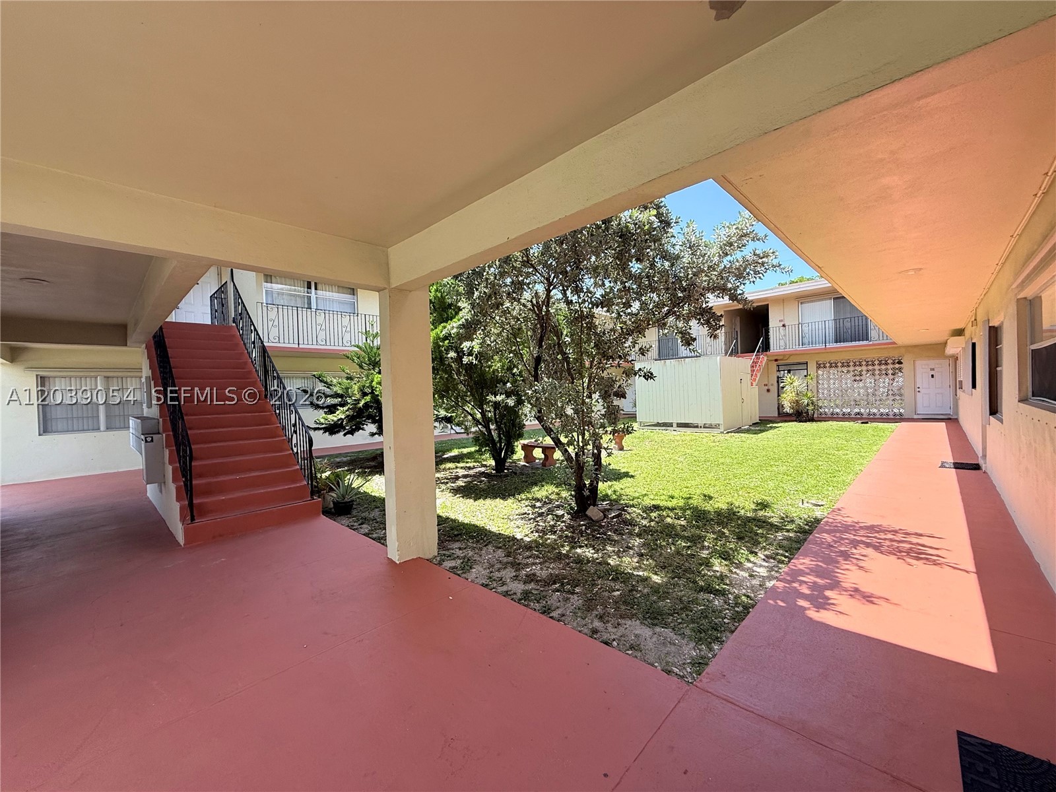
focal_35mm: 14
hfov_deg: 102.1
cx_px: 528
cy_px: 396
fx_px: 427
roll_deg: +1.6
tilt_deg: +0.0
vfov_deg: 85.7
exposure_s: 1/535
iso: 64
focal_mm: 2.22
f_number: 2.2
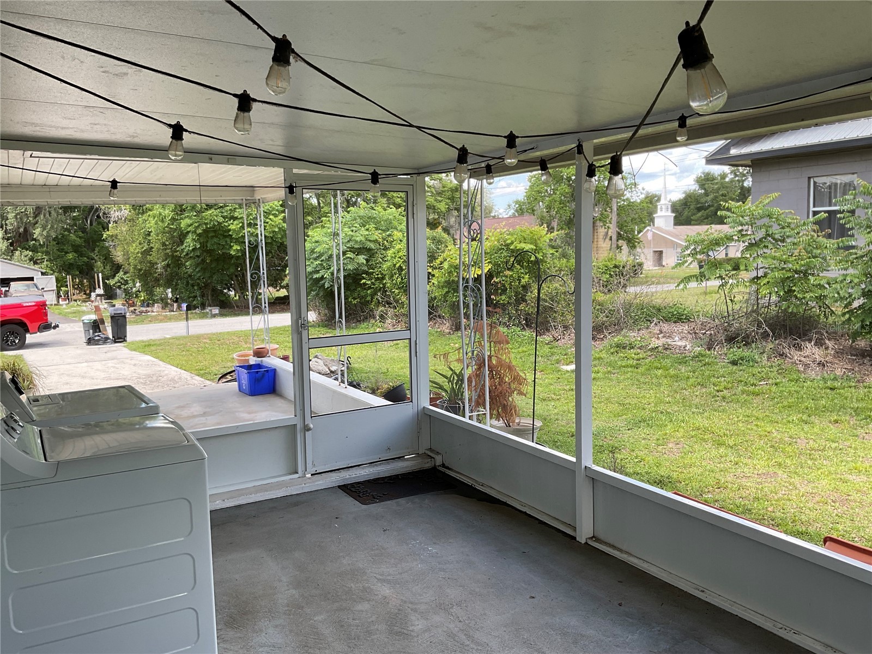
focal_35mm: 29
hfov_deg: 61.7
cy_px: 327
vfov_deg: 48.2
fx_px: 731
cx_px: 436
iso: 16
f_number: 1.8
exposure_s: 1/130
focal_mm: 3
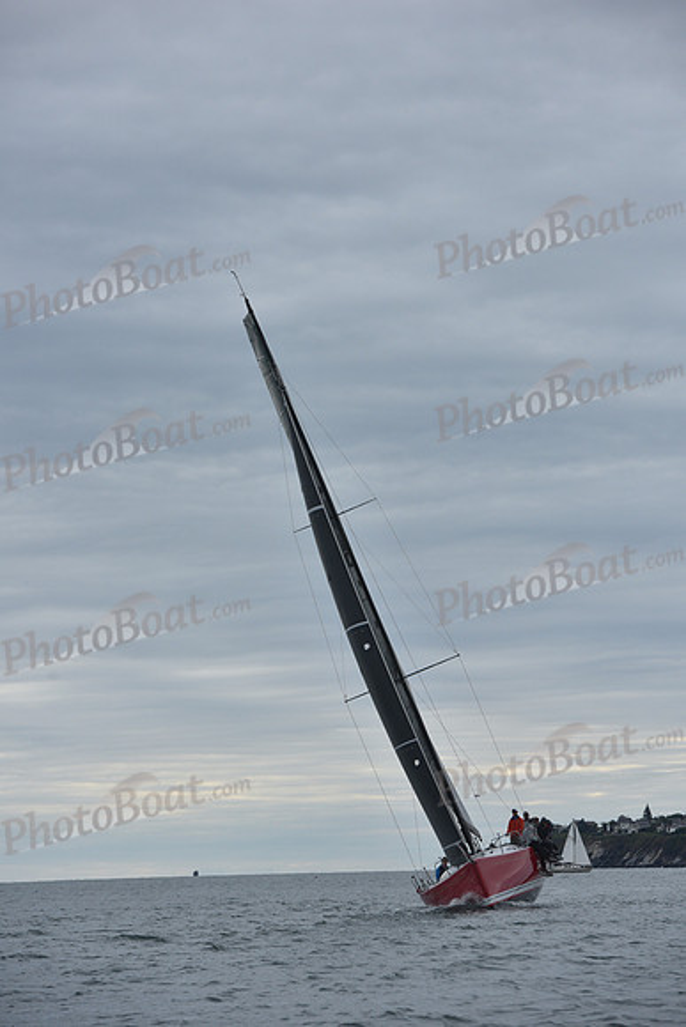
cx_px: 343
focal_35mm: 165
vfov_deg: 12.4
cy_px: 514
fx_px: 4713
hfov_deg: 8.3
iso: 400
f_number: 9
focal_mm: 165
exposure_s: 1/1000
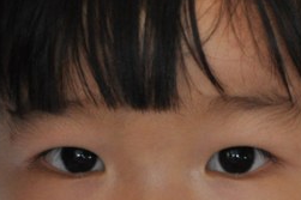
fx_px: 2456
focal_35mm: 294
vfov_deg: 4.7
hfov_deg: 7.0
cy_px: 214
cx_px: 143
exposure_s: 1/80
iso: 800
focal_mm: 48
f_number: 5
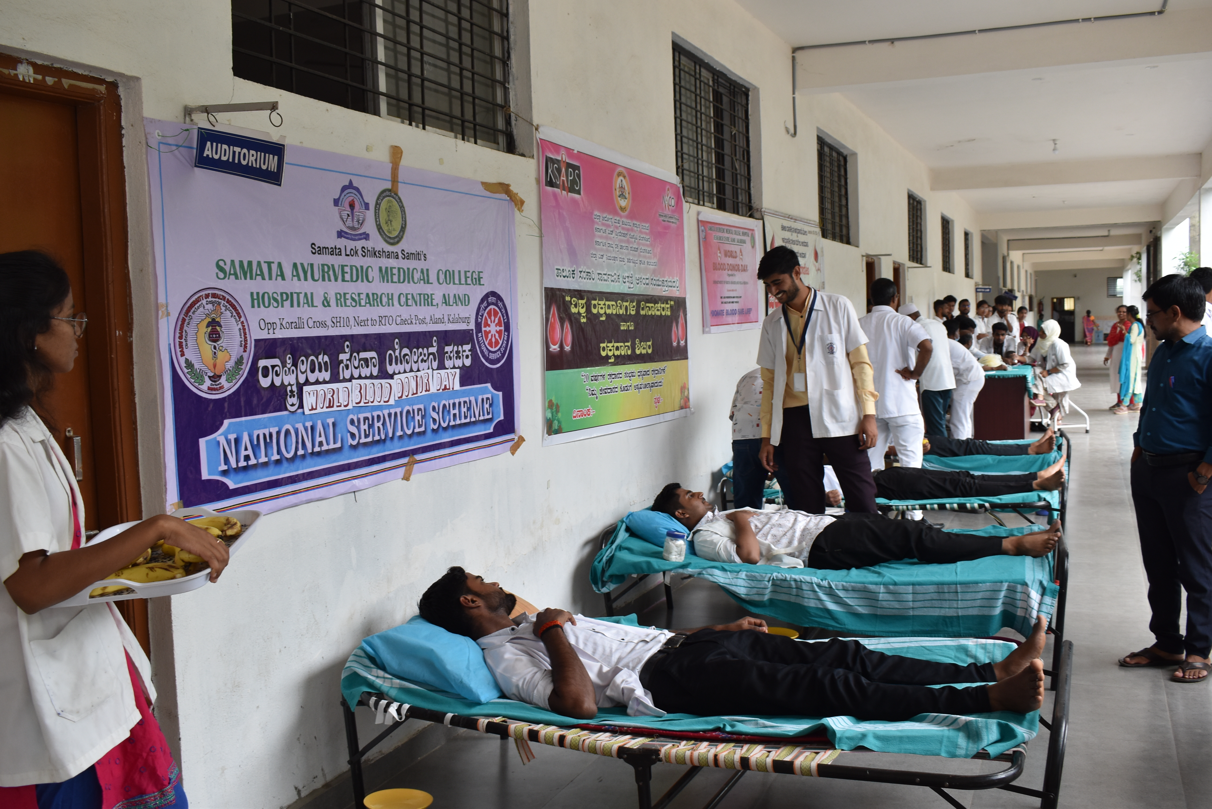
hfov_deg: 55.1
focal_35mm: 34
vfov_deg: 38.4
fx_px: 1162
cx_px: 606
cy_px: 404
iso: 400
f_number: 6.3
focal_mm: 23
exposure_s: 1/160
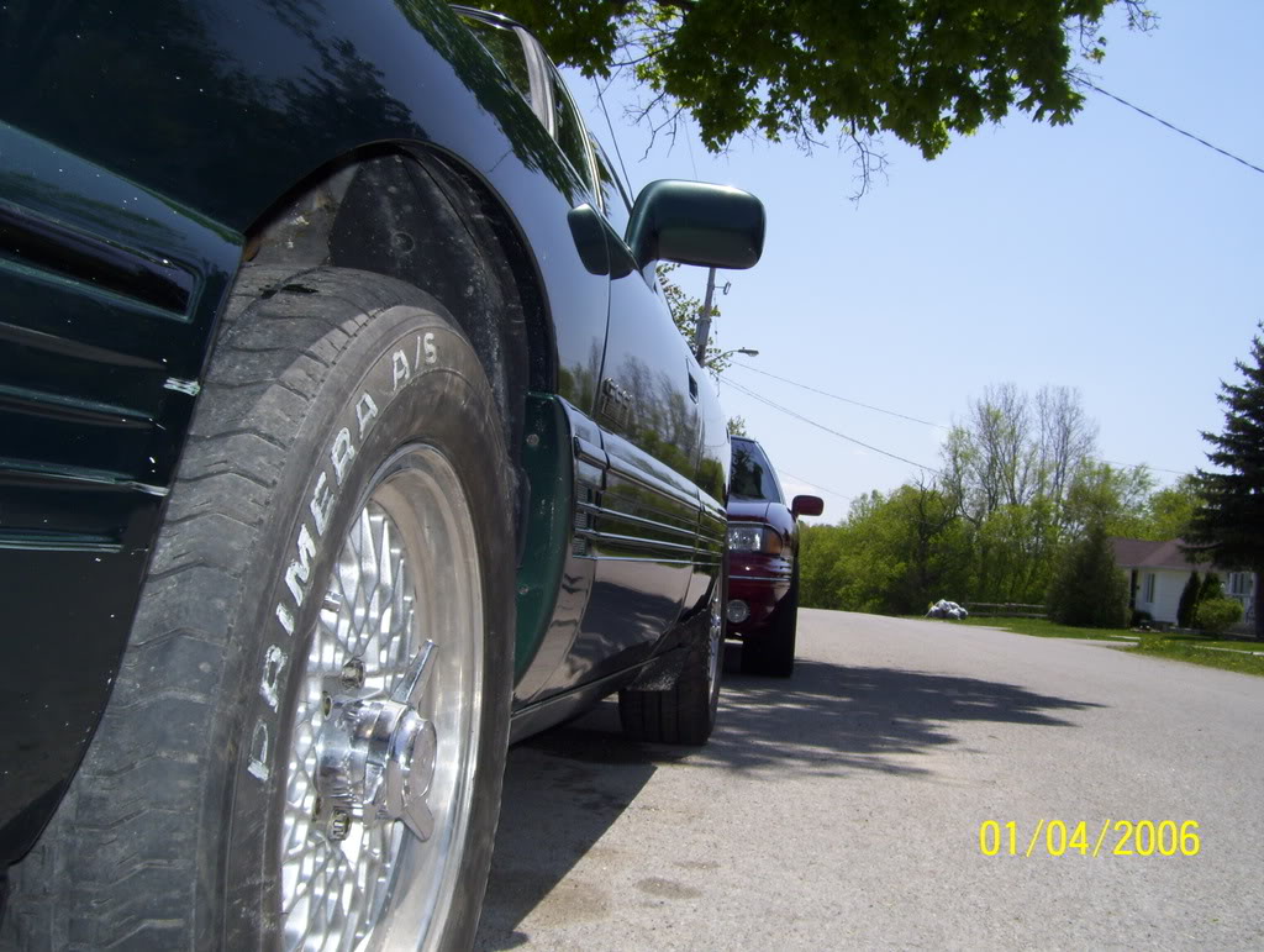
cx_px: 632
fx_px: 1316
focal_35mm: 36
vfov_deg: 39.7
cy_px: 476
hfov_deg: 51.3
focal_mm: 6
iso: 80
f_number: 4.8
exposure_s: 1/500
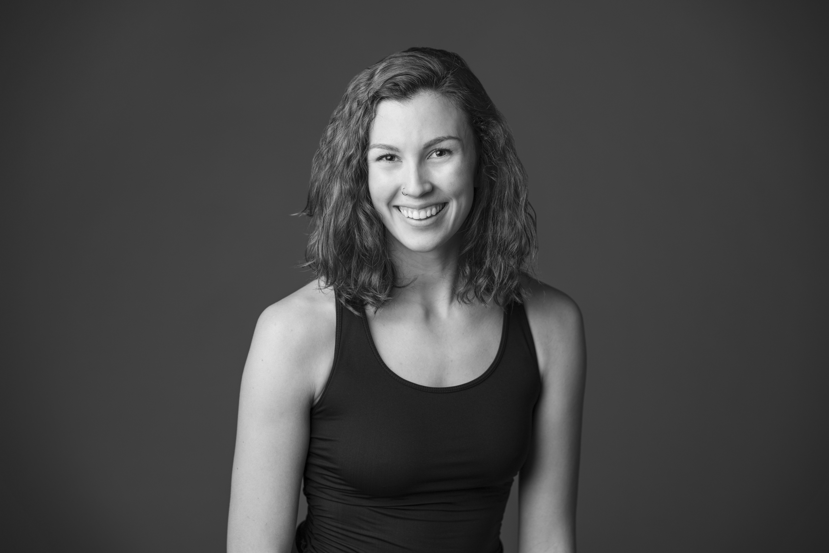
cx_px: 414
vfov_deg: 16.1
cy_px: 276
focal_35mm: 85
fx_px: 1958
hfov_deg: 23.9
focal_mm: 85
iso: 100
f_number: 2.8
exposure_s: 1/125
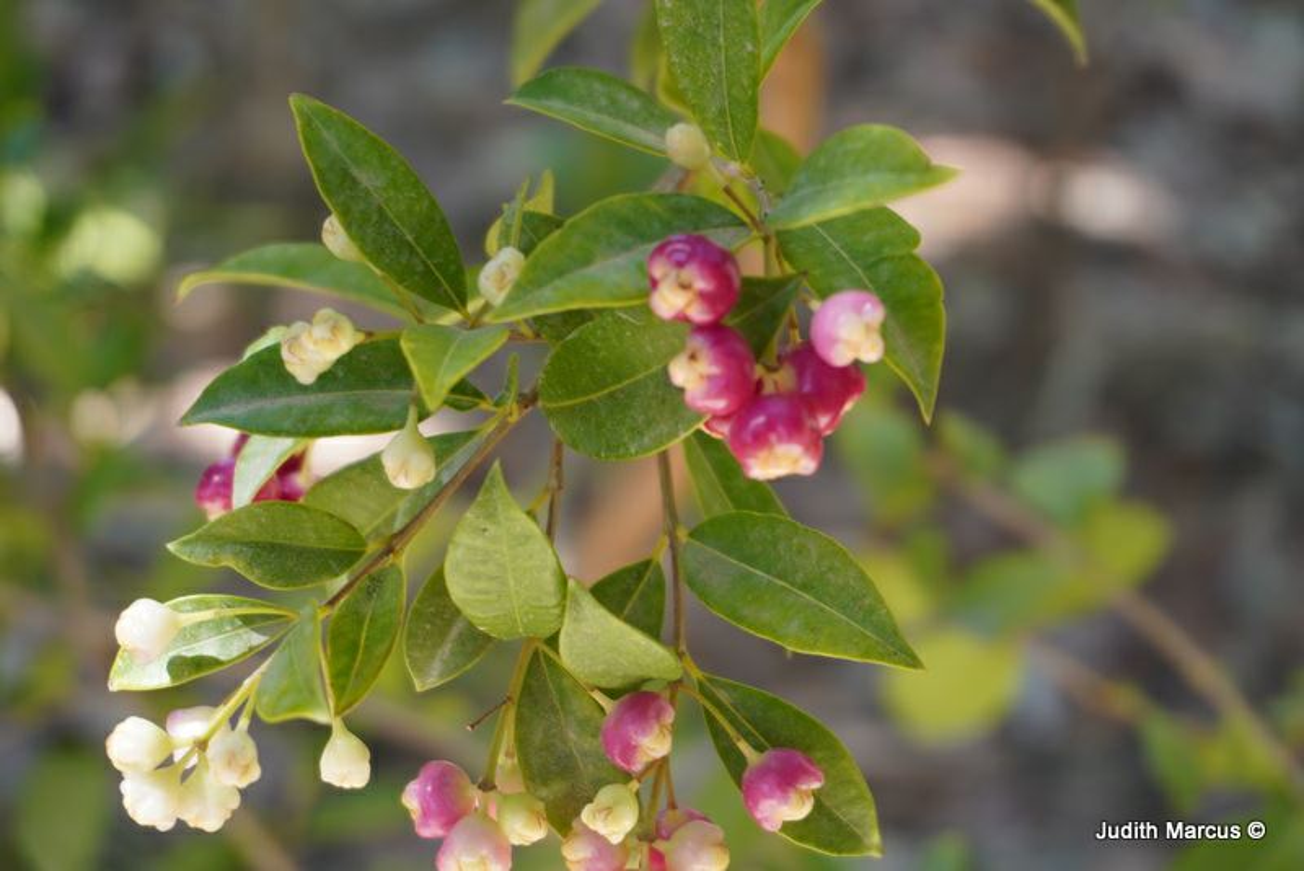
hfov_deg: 27.0
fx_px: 2717
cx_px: 652
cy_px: 436
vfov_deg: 18.2
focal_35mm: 75
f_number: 5.6
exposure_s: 1/80
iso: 200
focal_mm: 50
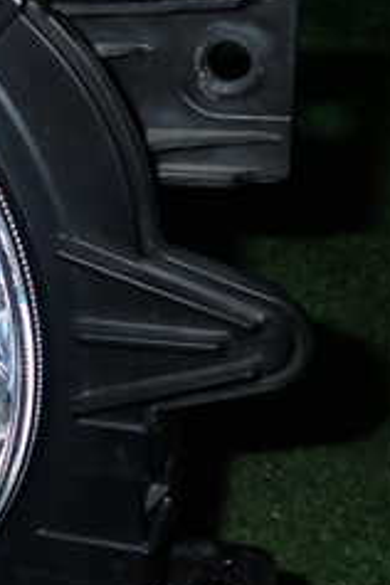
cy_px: 306
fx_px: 1284
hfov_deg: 15.8
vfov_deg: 25.7
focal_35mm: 79
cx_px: -197
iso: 125
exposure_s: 1/30
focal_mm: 5.4
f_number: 6.3
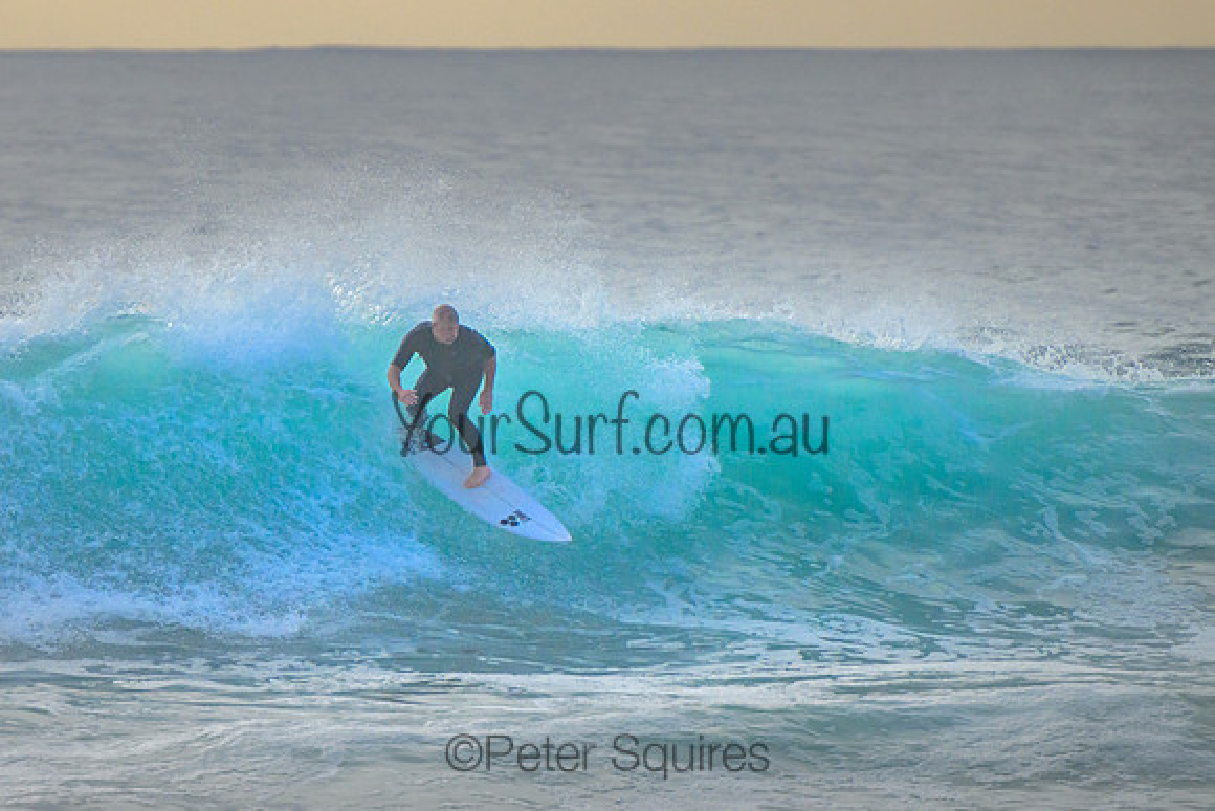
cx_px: 489
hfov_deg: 3.7
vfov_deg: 2.5
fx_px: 18559
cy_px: 457
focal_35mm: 550
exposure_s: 1/2000
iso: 1100
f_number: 5.6
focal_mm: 400
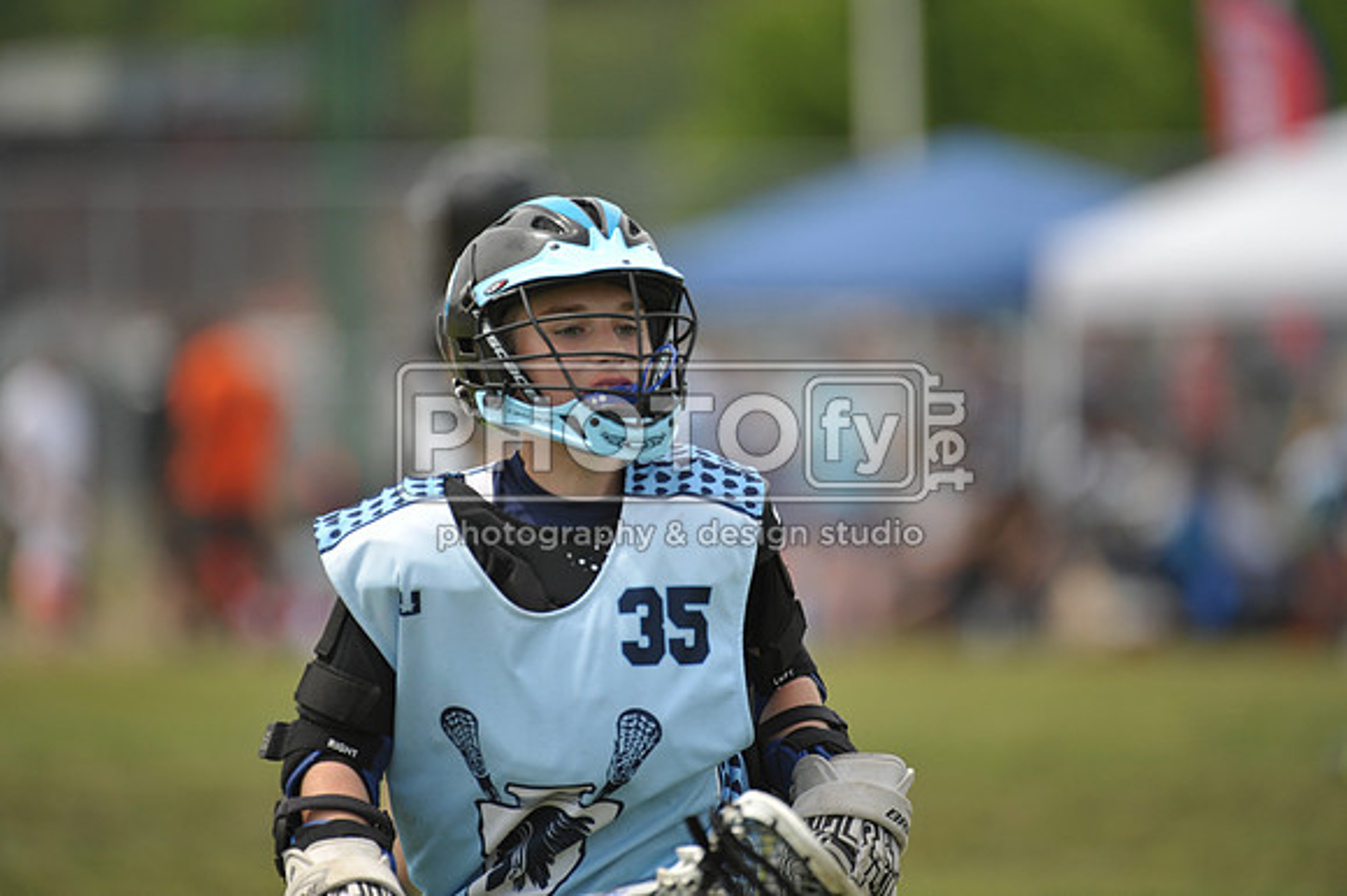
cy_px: 448
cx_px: 674
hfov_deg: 5.2
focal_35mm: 400
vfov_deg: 3.4
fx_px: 14958
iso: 800
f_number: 4
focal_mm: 400
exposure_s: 1/2500
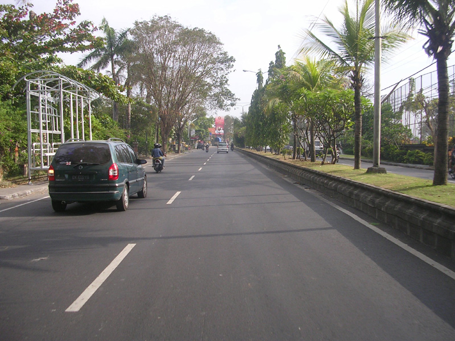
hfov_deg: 49.0
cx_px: 228
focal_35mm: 38
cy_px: 170
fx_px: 499
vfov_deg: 37.7
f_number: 2.8
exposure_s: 1/385
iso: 50
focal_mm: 5.8
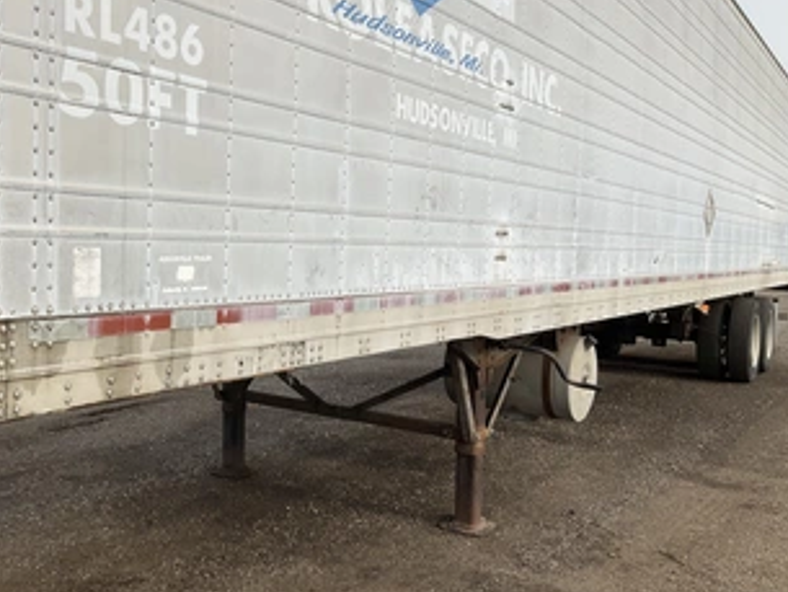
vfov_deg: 37.7
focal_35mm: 38
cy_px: 290
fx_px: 865
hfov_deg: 48.4
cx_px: 284
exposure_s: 1/1144
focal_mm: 3
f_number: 1.8
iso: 25
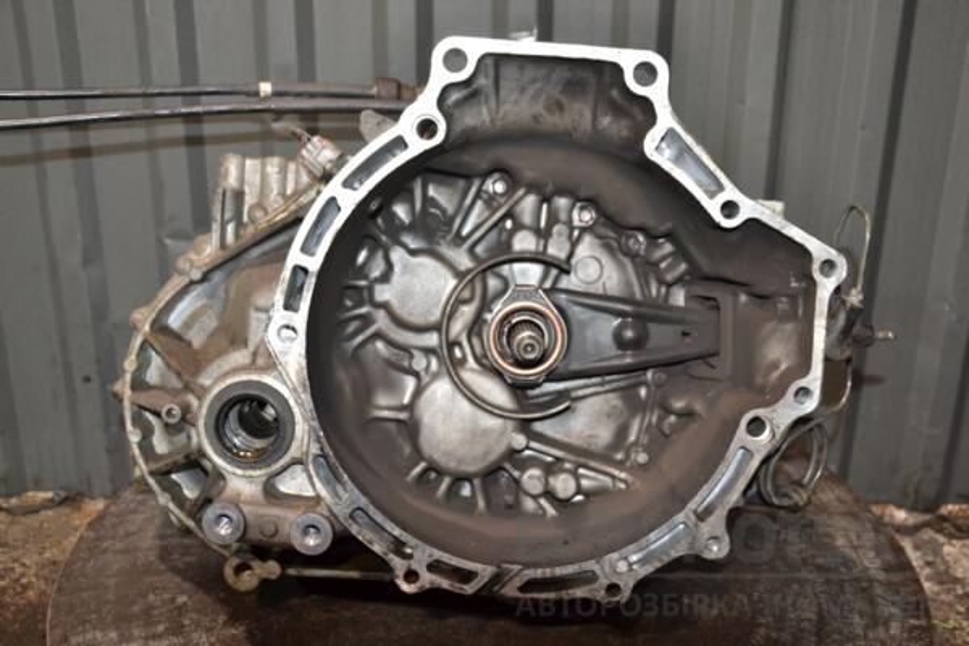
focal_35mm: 45
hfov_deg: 43.6
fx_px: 1211
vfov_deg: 29.9
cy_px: 323
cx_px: 484
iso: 800
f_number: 5
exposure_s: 1/60
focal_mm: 30
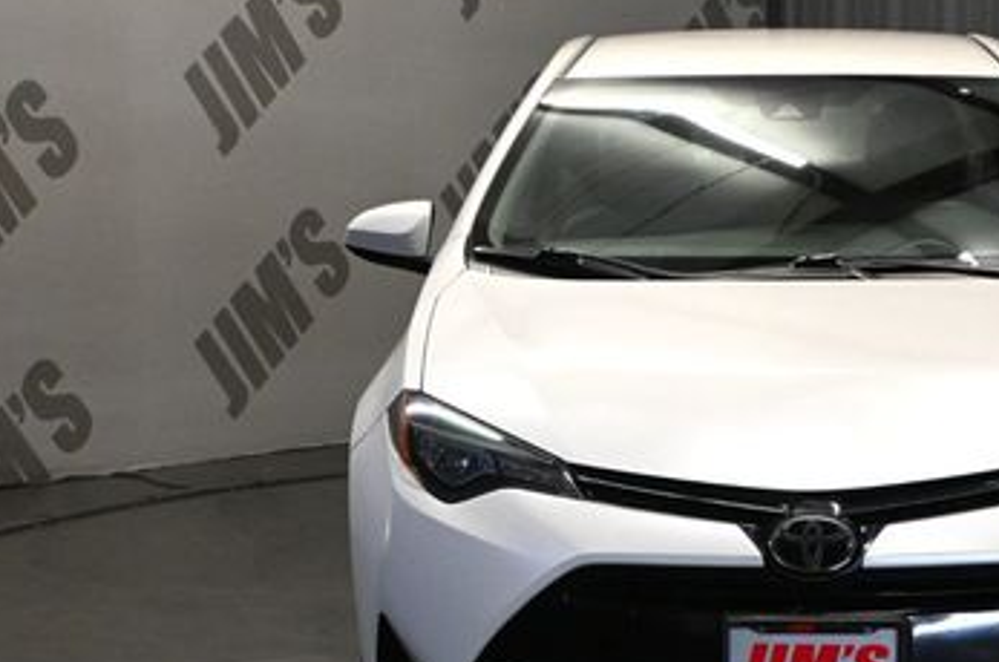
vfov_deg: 16.1
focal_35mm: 84
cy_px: 393
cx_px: 806
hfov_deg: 23.7
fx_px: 2337
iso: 2800
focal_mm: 30.5
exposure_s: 1/125
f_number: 4.8
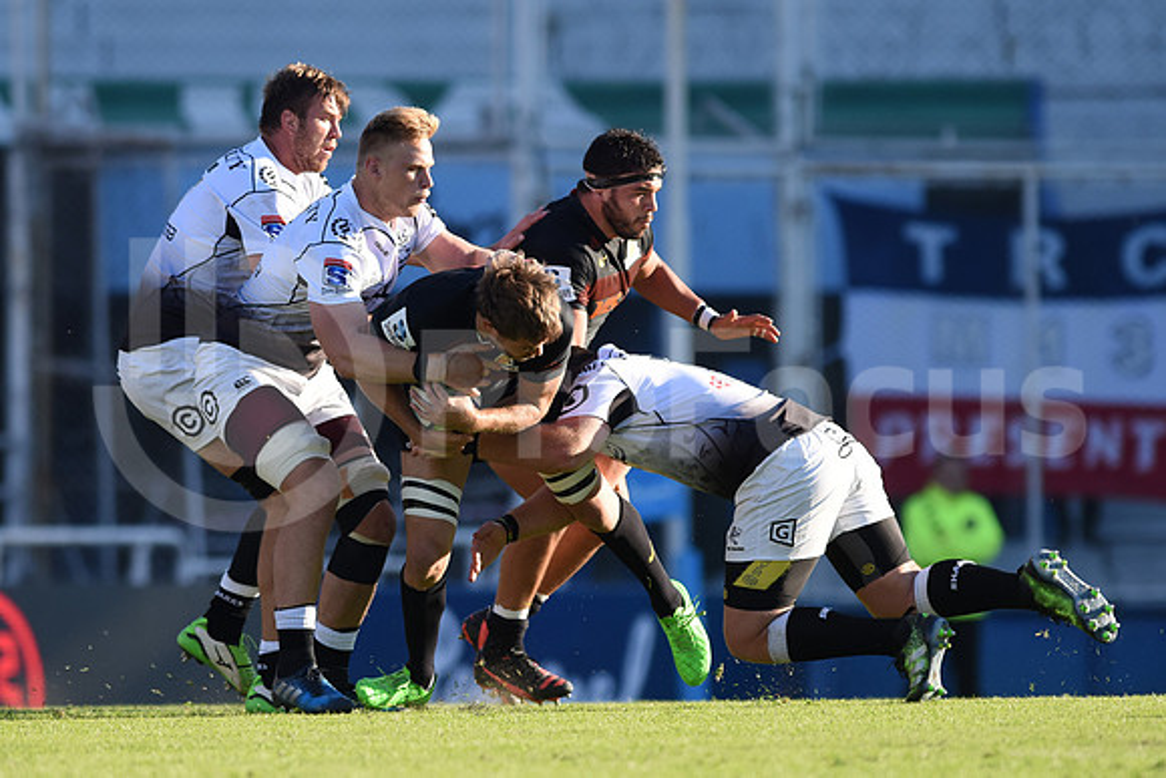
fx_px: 13606
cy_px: 389
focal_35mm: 420
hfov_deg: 4.9
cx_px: 583
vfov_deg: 3.3
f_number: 4
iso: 500
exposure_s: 1/1600
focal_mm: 420
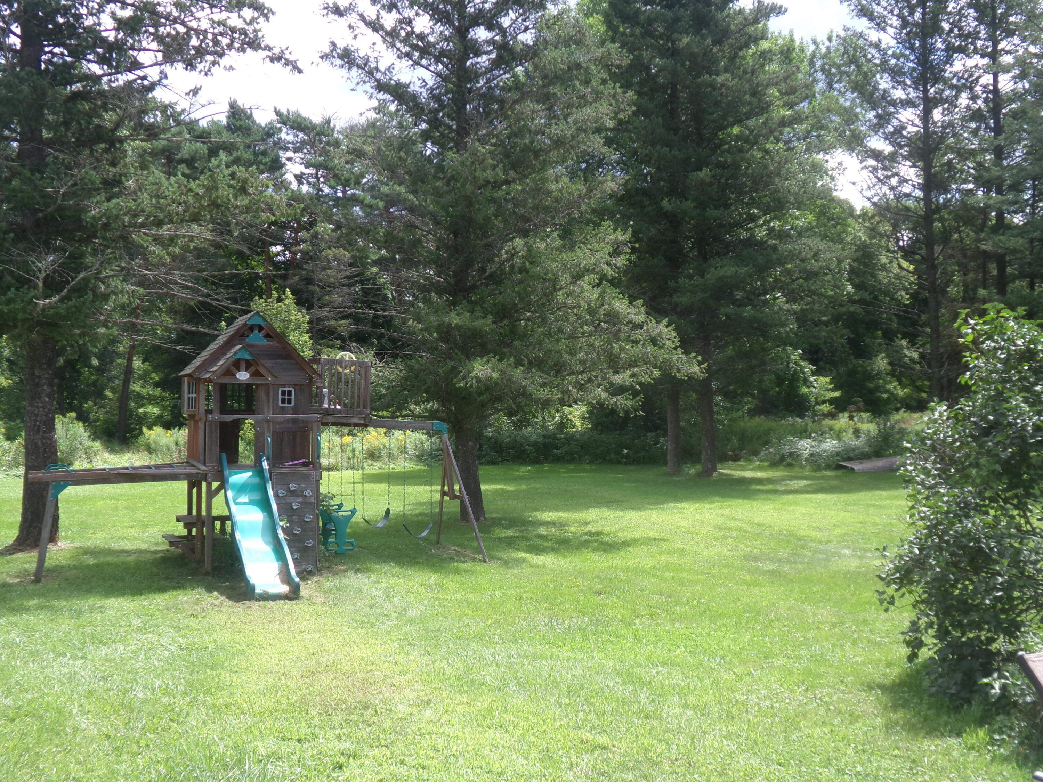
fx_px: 1115
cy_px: 391
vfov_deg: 38.7
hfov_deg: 50.1
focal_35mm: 37
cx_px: 522
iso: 100
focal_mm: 6.6
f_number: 4
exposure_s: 1/300
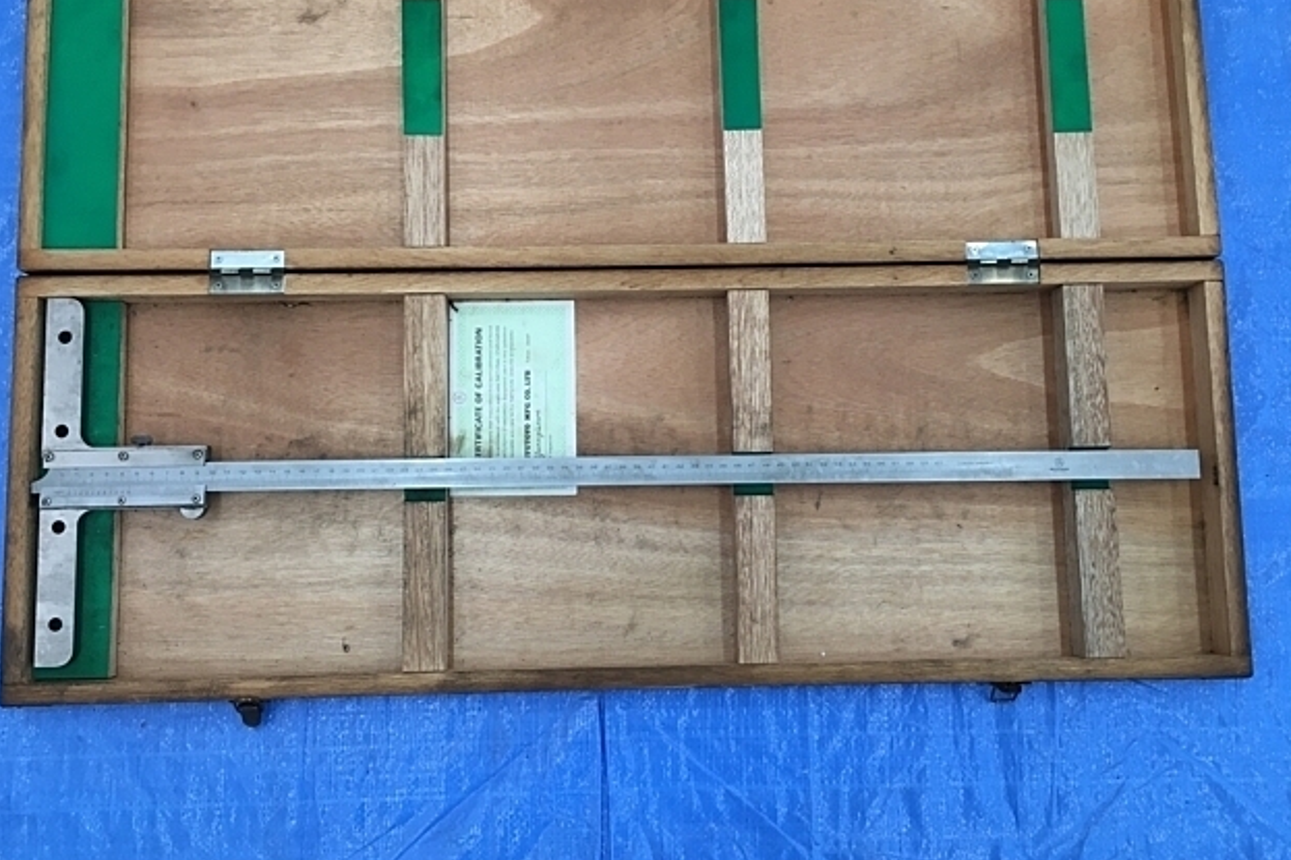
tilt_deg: -82.4
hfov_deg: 60.3
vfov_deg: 42.3
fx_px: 1111
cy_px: 431
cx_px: 634
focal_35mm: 31
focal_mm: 4.15
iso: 32
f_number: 2.2
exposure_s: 1/30
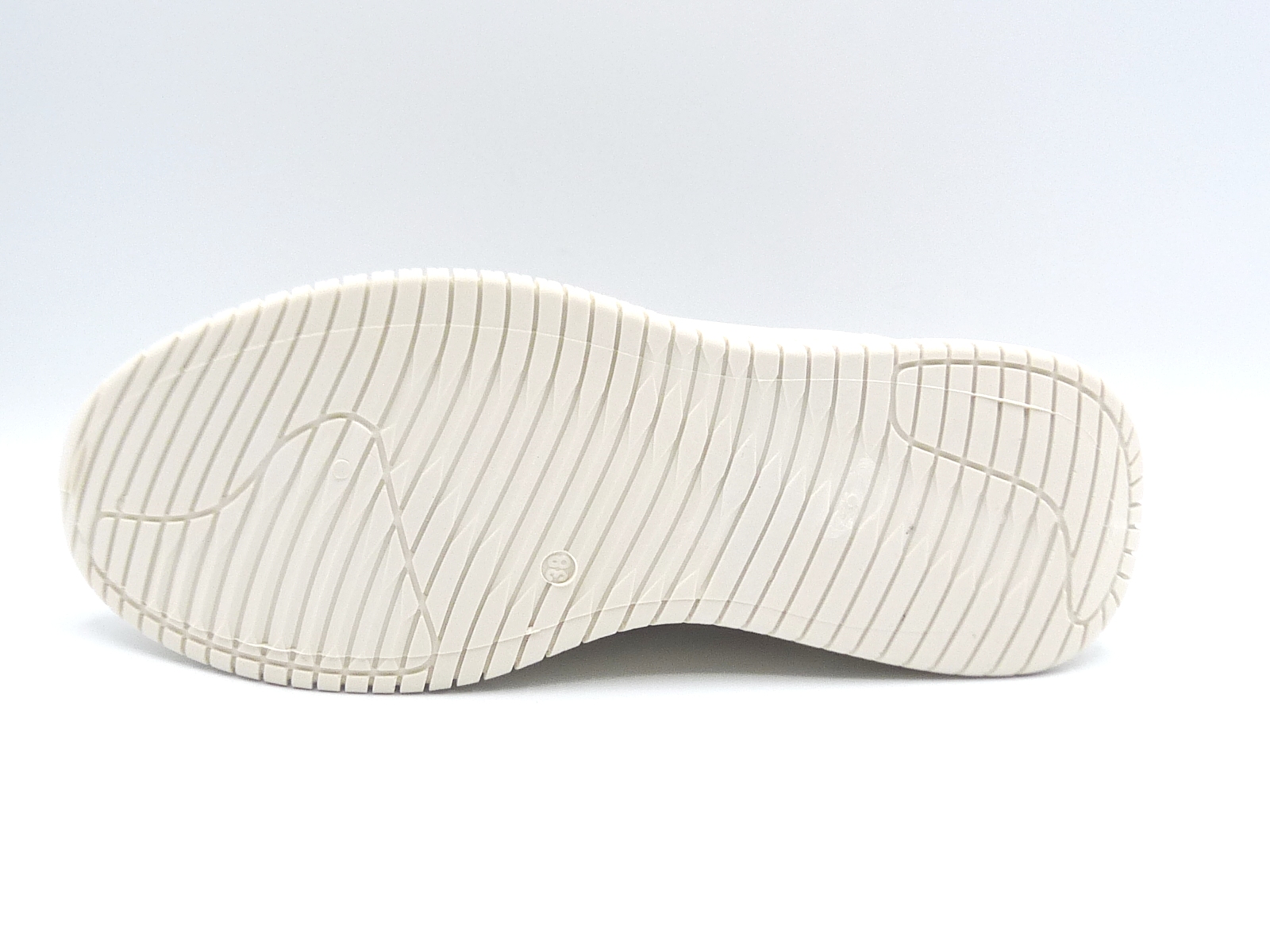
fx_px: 1761
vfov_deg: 30.3
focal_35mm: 48
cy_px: 476
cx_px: 635
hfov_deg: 39.7
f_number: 4.5
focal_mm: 4.8
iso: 100
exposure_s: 1/200
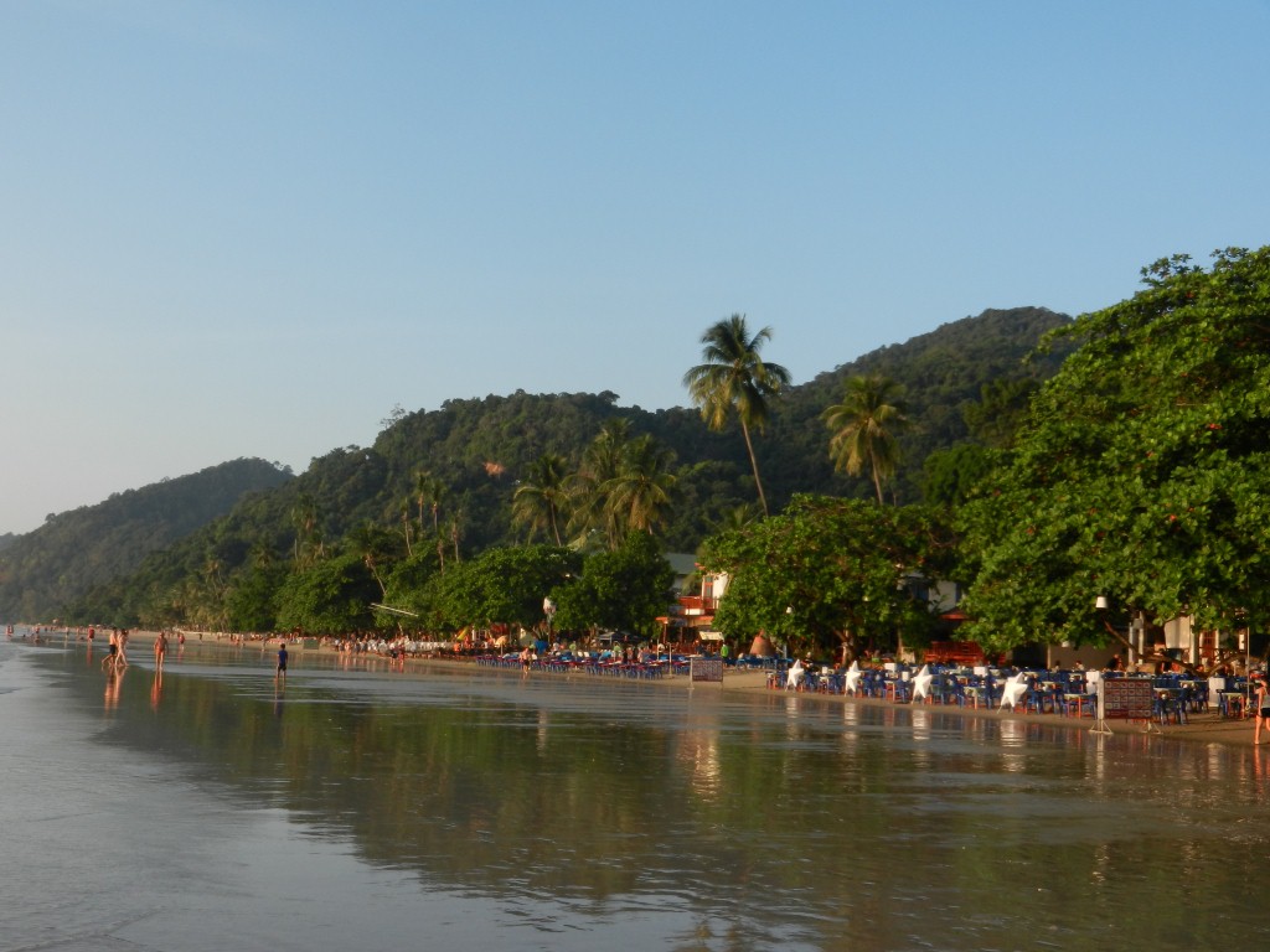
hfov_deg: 49.0
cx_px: 635
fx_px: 1394
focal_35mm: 38
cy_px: 476
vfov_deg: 37.7
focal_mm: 6.9
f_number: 4
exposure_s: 1/400
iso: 160
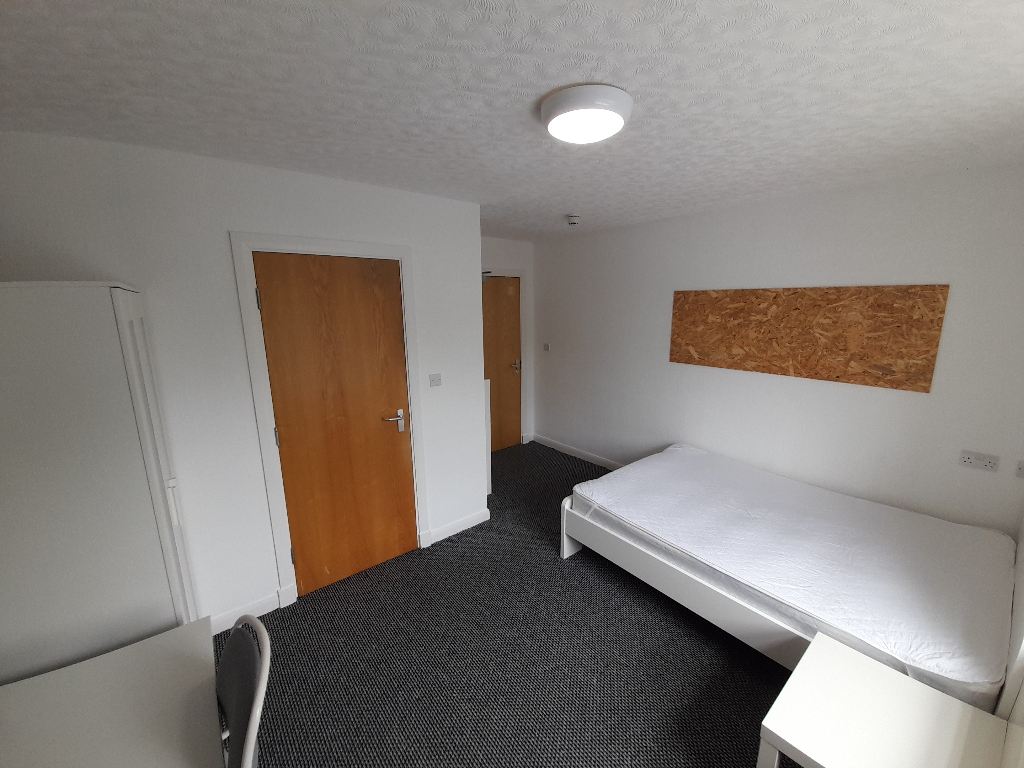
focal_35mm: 13
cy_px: 384
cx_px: 512
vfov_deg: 89.9
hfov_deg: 106.2
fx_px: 385
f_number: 2.2
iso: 50
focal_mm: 1.42
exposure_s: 1/50
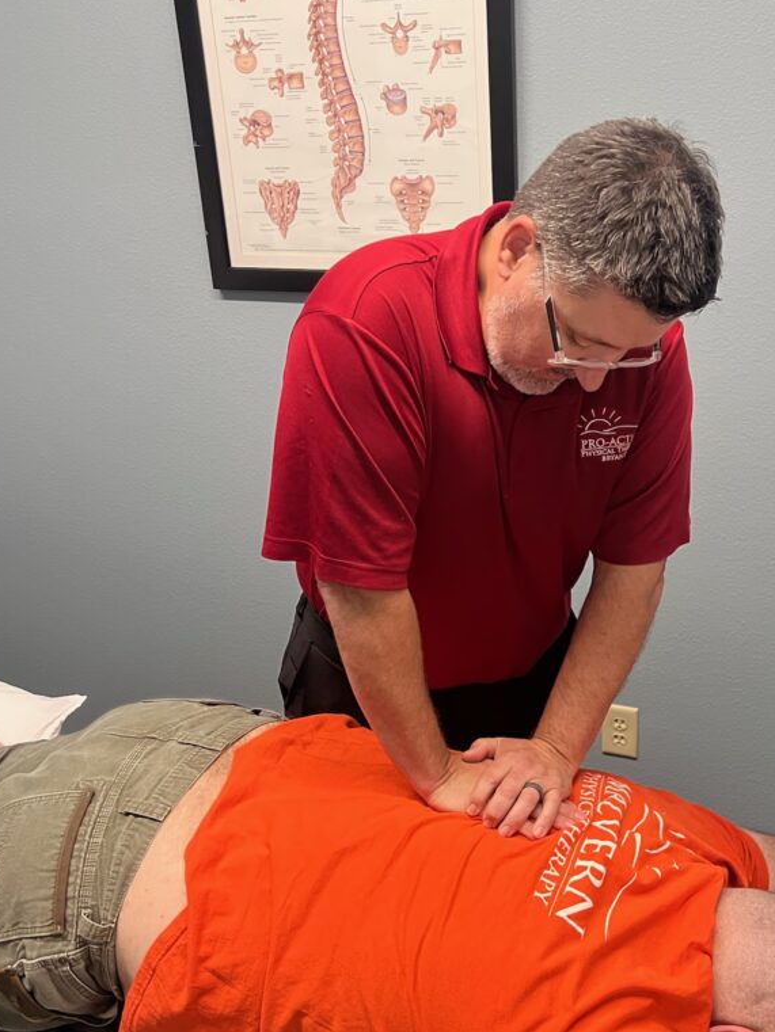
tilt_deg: -23.3
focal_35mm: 35
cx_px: 504
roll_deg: +1.4
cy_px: 556
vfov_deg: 52.6
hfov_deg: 40.3
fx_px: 1045
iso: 250
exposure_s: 1/60
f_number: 1.5
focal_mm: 5.7
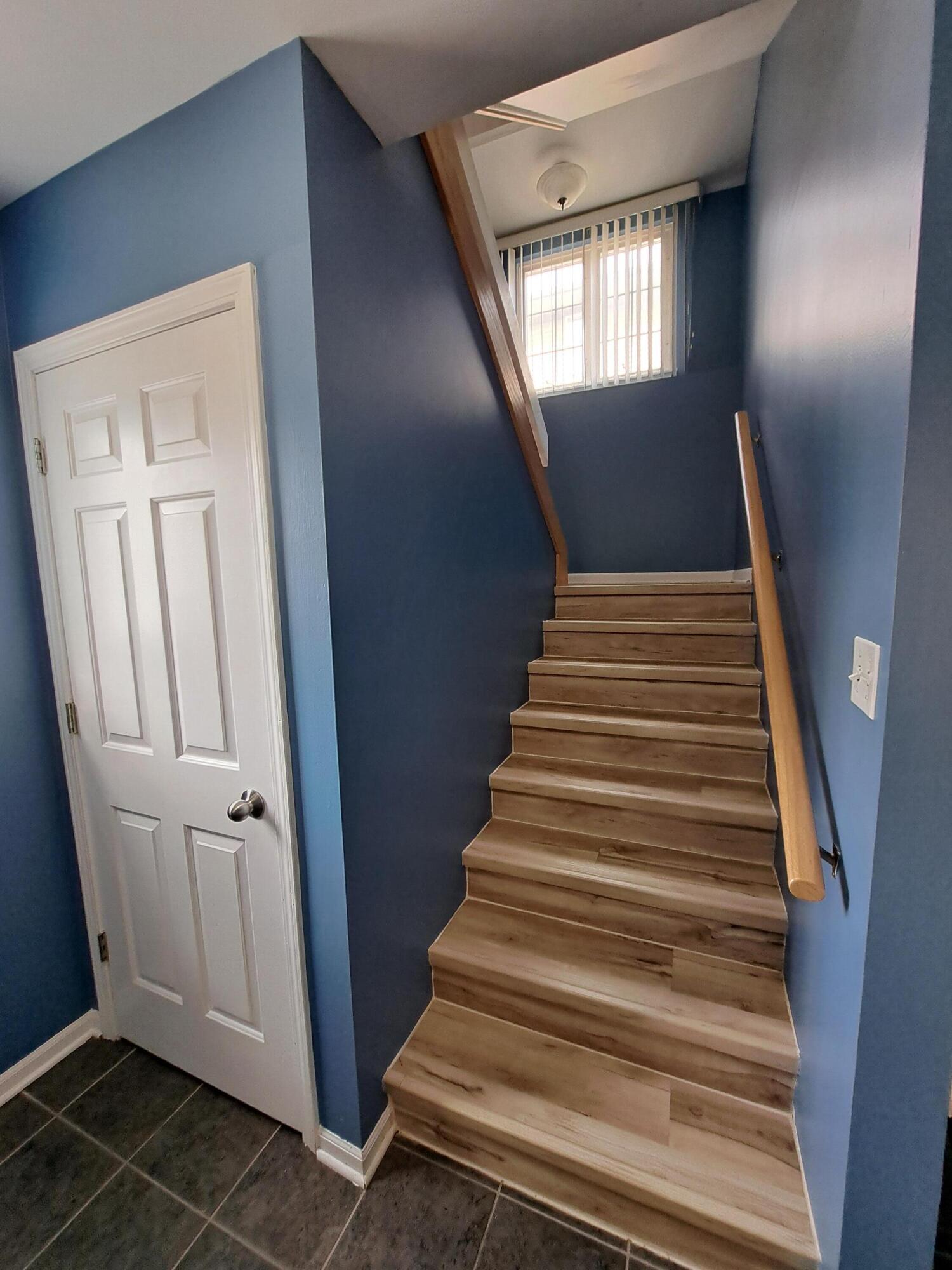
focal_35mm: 13
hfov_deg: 89.9
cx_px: 476
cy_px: 635
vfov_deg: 106.2
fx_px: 477
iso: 64
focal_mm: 1.74
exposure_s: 1/40
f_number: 2.2
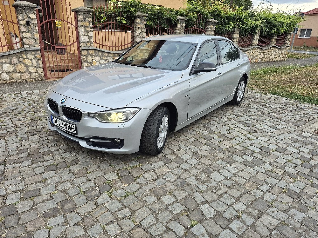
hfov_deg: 73.9
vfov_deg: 58.9
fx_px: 211
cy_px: 119
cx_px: 159
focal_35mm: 23
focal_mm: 5.4
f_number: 1.8
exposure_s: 1/127
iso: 40
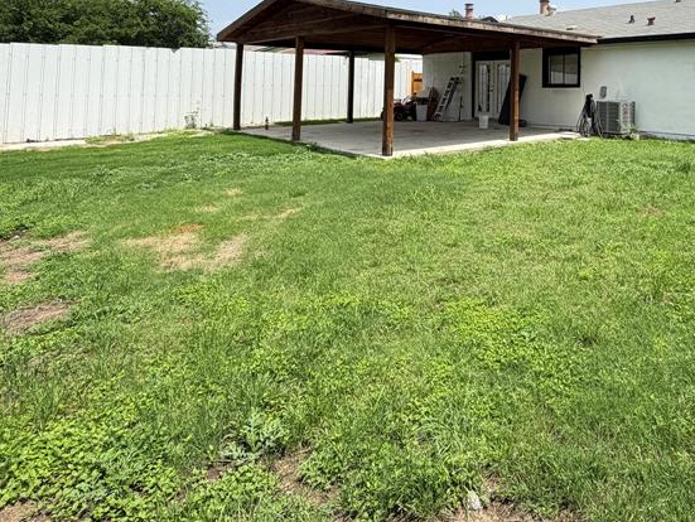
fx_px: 522
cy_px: 62
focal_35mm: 26
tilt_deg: +2.3
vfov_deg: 48.1
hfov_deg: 64.4
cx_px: 494
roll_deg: -0.7
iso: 25
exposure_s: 1/770
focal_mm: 2.22
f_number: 2.2
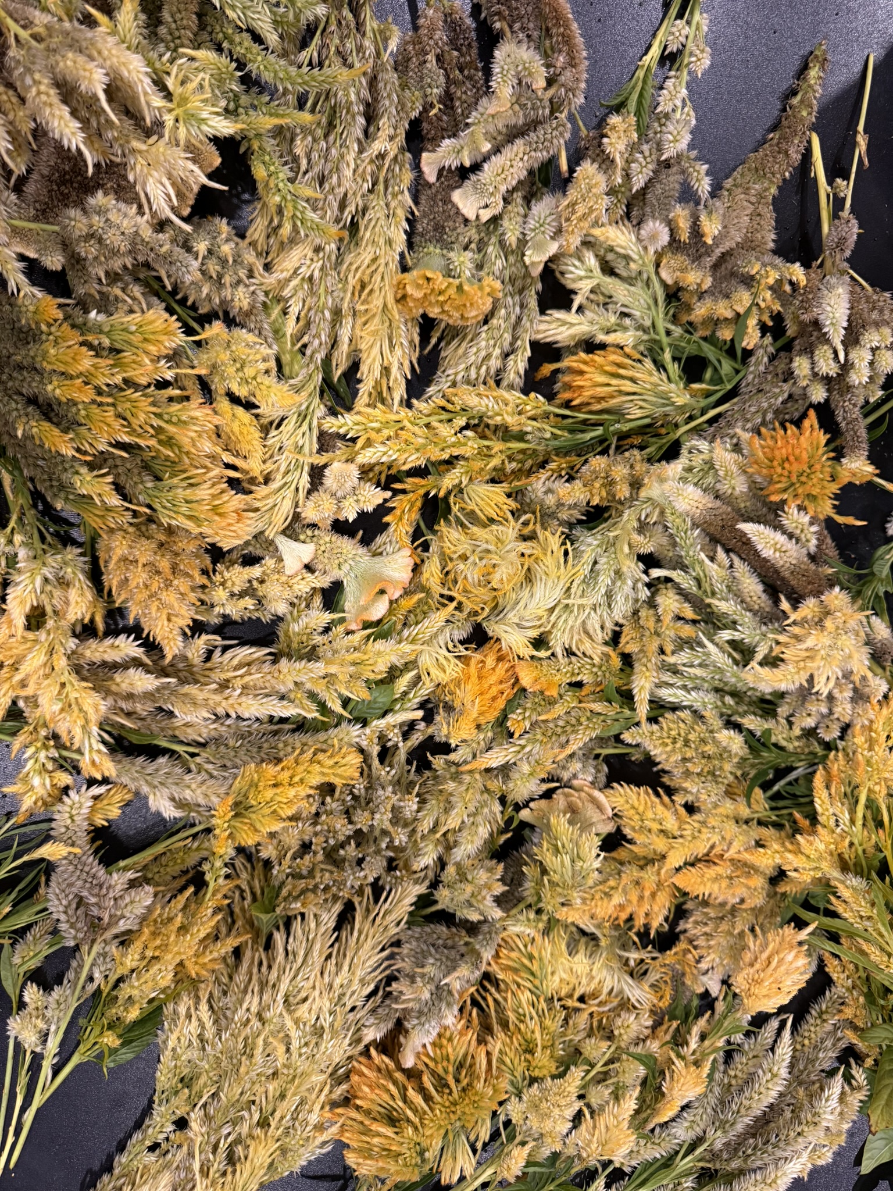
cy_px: 596
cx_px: 446
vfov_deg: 71.6
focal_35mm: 24
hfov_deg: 56.8
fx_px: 826
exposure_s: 1/60
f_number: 1.78
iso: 320
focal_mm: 6.76
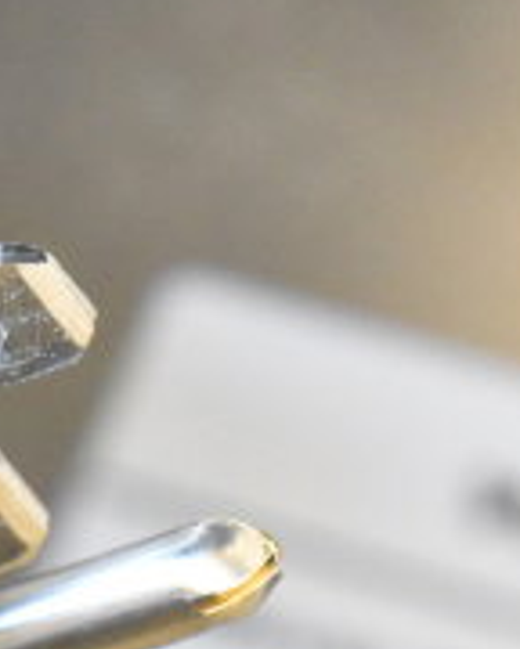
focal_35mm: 263
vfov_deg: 7.3
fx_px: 5052
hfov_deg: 5.8
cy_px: 571
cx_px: -462
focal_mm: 55
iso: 8000
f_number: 5.6
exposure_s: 1/100
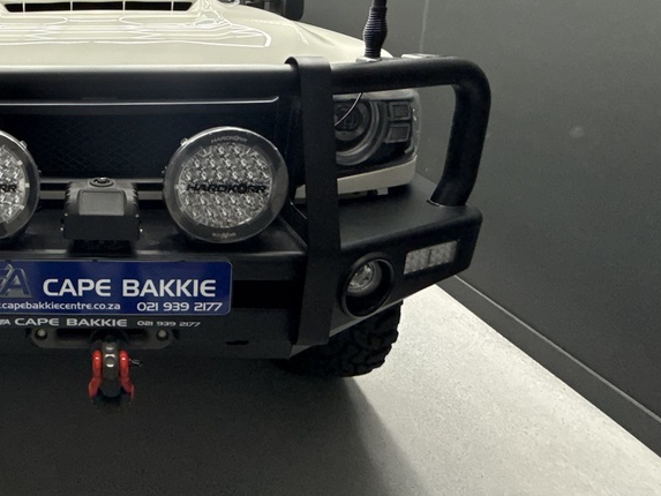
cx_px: 78
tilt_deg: -11.5
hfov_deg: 60.0
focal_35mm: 25
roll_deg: +0.5
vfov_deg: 52.3
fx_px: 477
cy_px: 120
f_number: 2.2
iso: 320
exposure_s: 1/100
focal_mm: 2.22
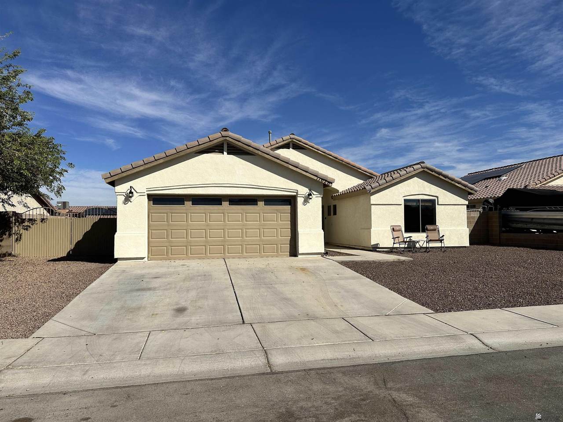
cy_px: 211
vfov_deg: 56.8
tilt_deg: +1.5
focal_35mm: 24
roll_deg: -0.4
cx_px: 282
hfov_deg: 71.6
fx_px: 390
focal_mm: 6.86
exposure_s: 1/10753
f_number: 1.78
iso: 80
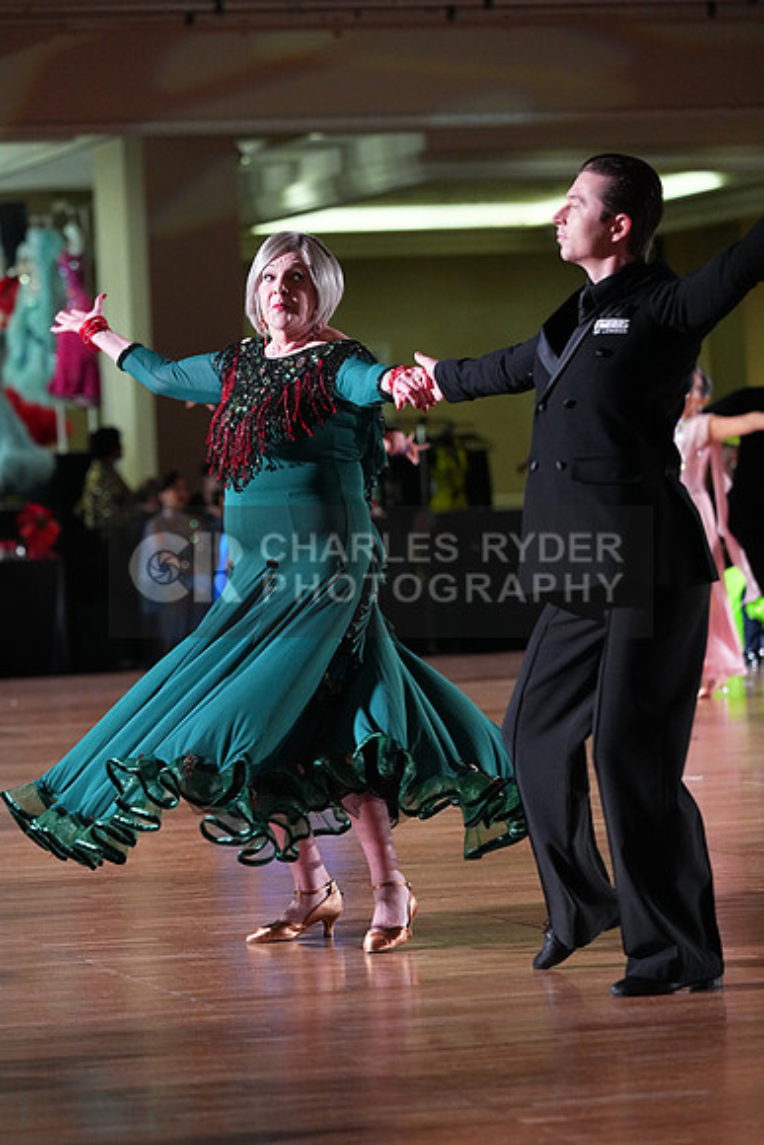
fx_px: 5058
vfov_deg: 12.9
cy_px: 572
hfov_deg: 8.6
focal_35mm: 159
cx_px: 382
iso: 6400
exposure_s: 1/400
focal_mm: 159
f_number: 4.5
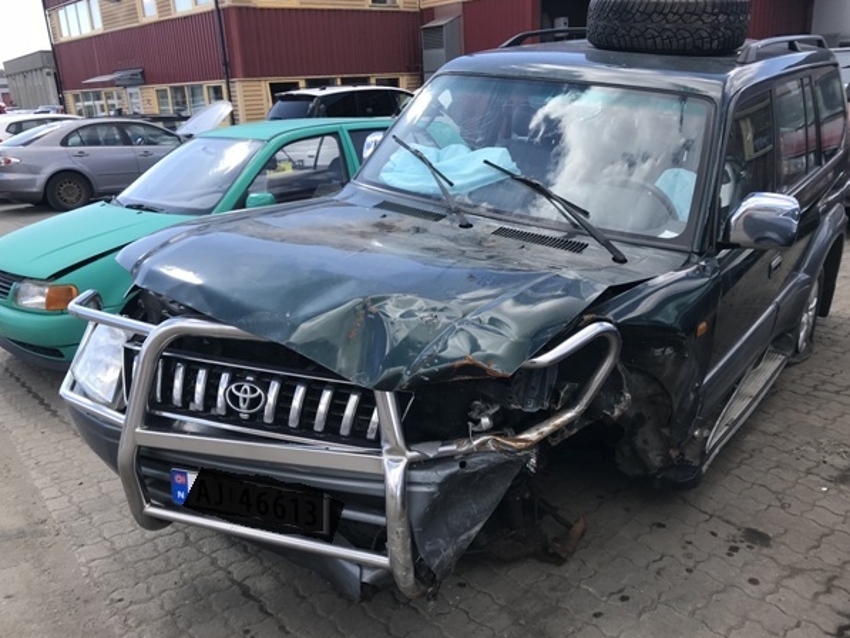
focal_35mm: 30
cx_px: 437
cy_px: 319
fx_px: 737
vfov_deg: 46.8
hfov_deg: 59.9
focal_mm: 3.99
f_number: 1.8
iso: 20
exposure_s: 1/709
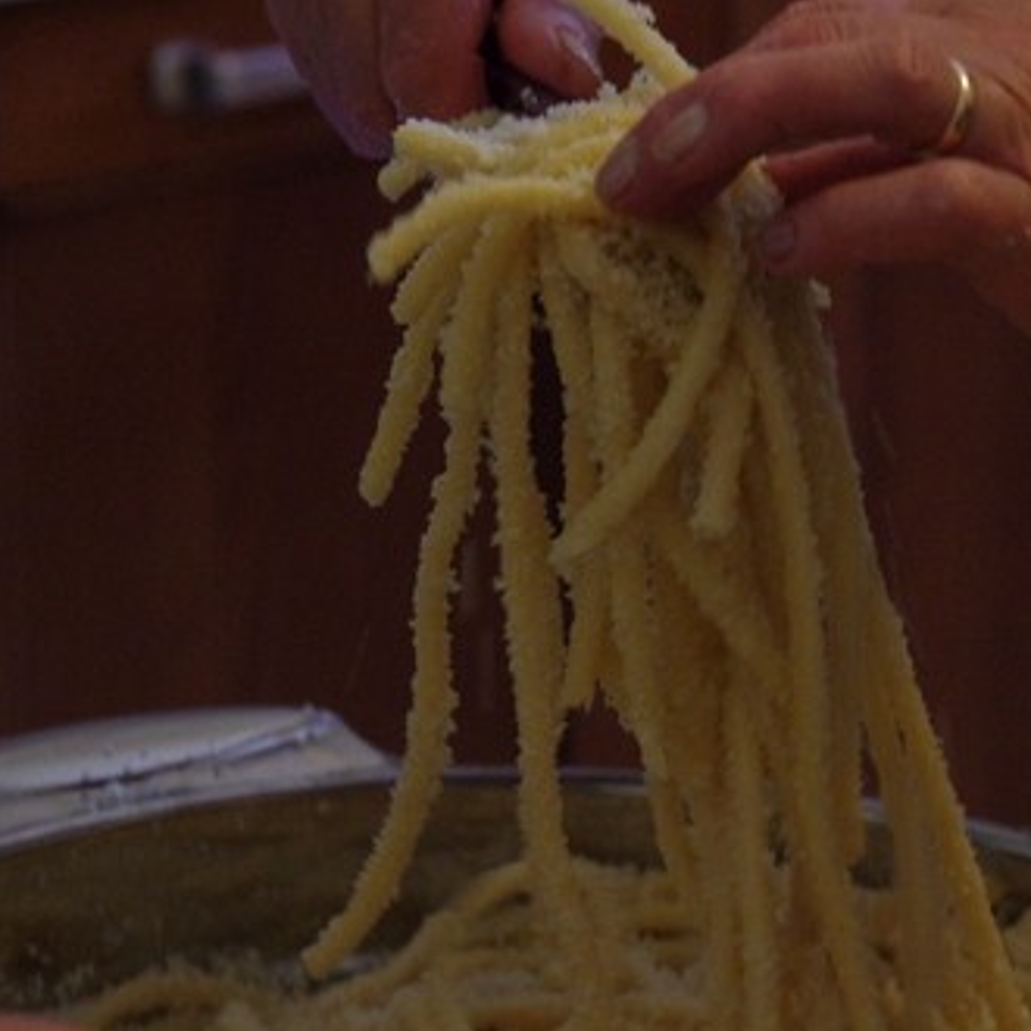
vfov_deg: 8.7
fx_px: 6807
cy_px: 517
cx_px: 625
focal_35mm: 202
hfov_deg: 8.7
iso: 3200
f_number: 6.3
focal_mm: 105
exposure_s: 1/60
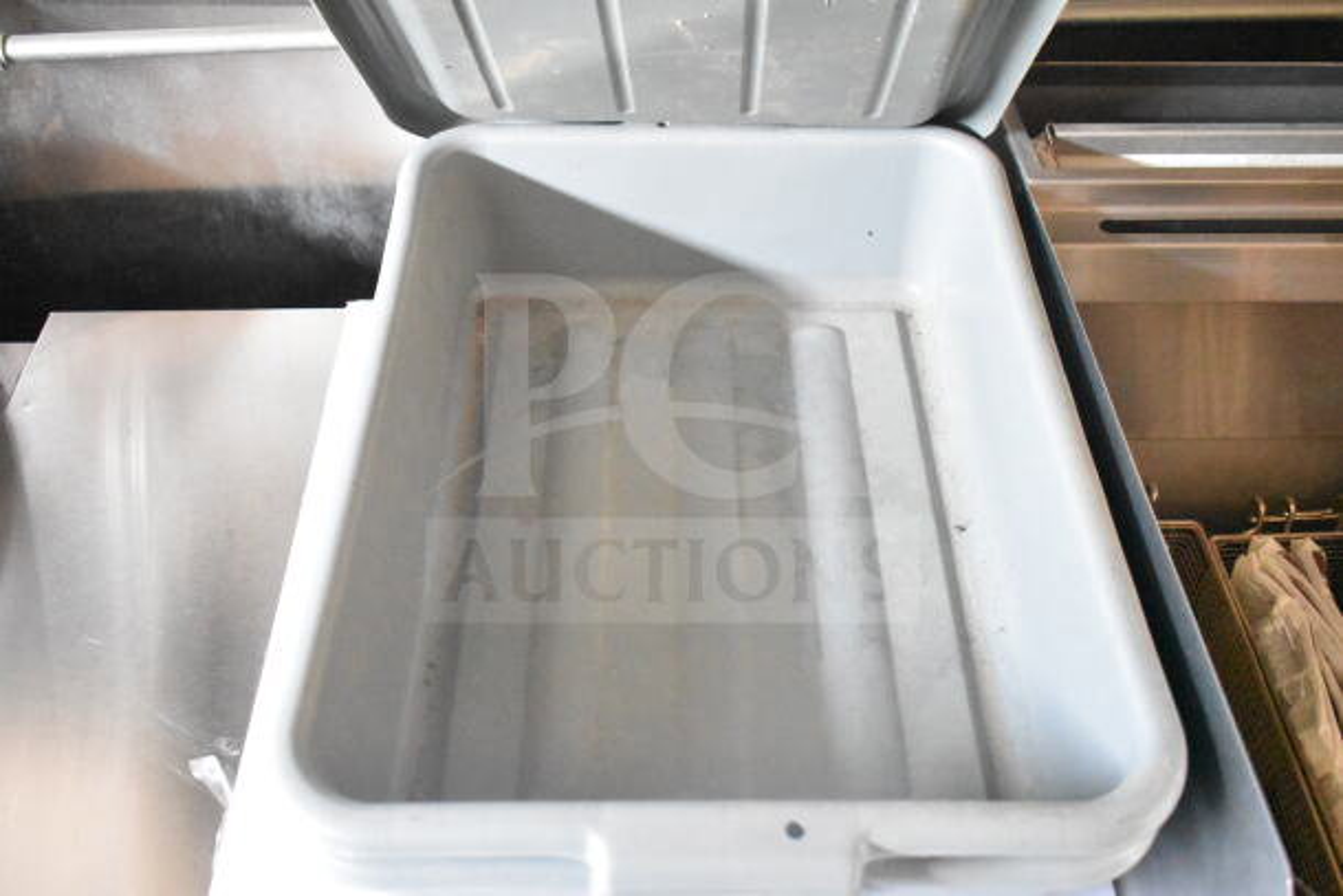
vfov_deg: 38.4
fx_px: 1287
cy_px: 448
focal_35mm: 34
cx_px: 672
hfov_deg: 55.1
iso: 14400
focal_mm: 23
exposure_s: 1/40
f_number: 3.8
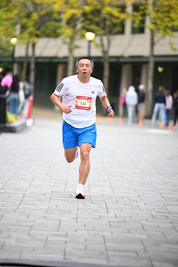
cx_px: 89
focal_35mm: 200
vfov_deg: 10.3
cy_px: 134
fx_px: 1482
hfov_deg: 6.9
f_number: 2.8
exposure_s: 1/1600
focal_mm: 200
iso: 1250
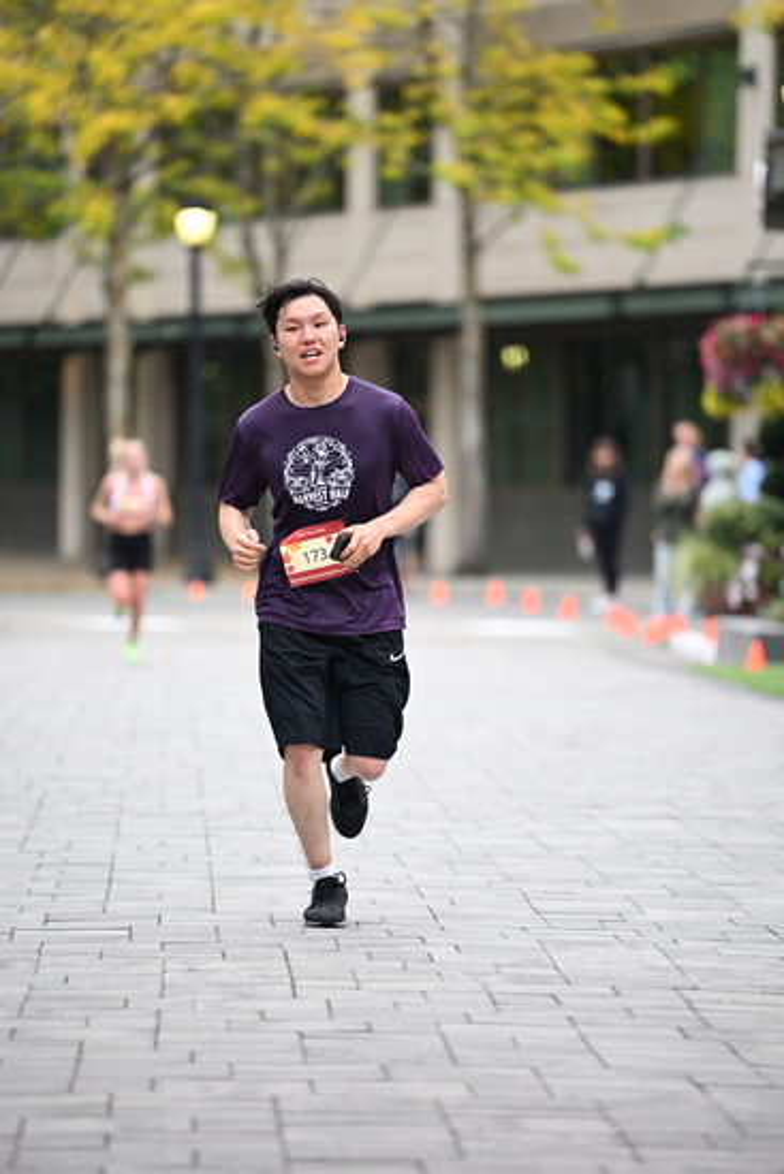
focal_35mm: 200
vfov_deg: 10.3
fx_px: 6529
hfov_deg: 6.9
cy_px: 587
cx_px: 392
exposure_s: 1/1600
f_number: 2.8
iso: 1250
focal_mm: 200
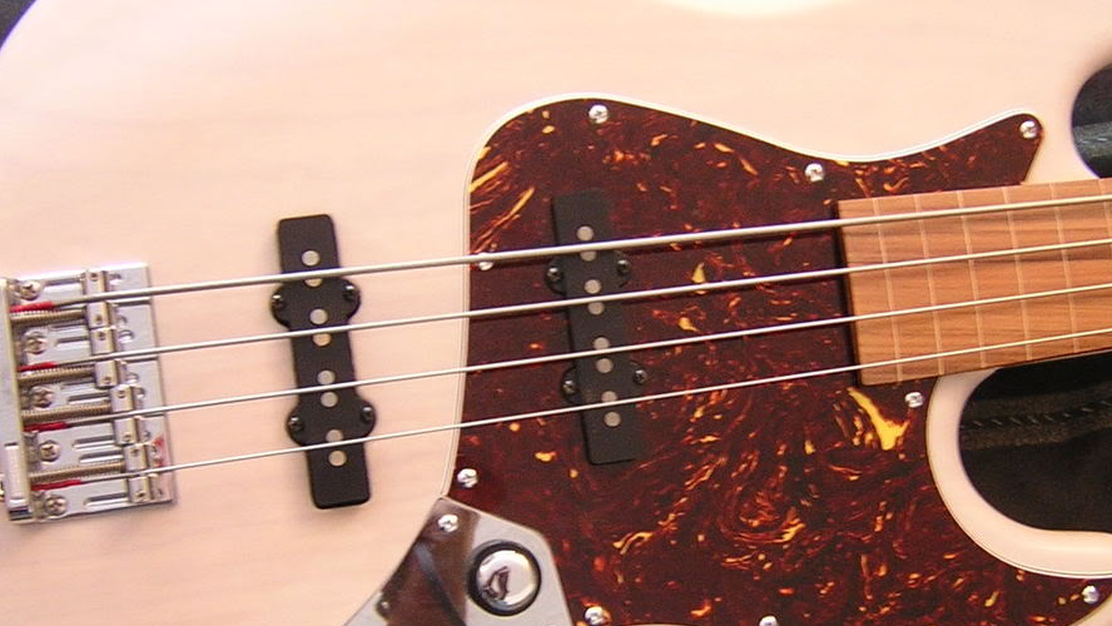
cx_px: 612
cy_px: 383
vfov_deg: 22.6
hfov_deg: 39.1
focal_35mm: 53
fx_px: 1563
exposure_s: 1/3.5
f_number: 2.6
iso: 288
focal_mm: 4.7
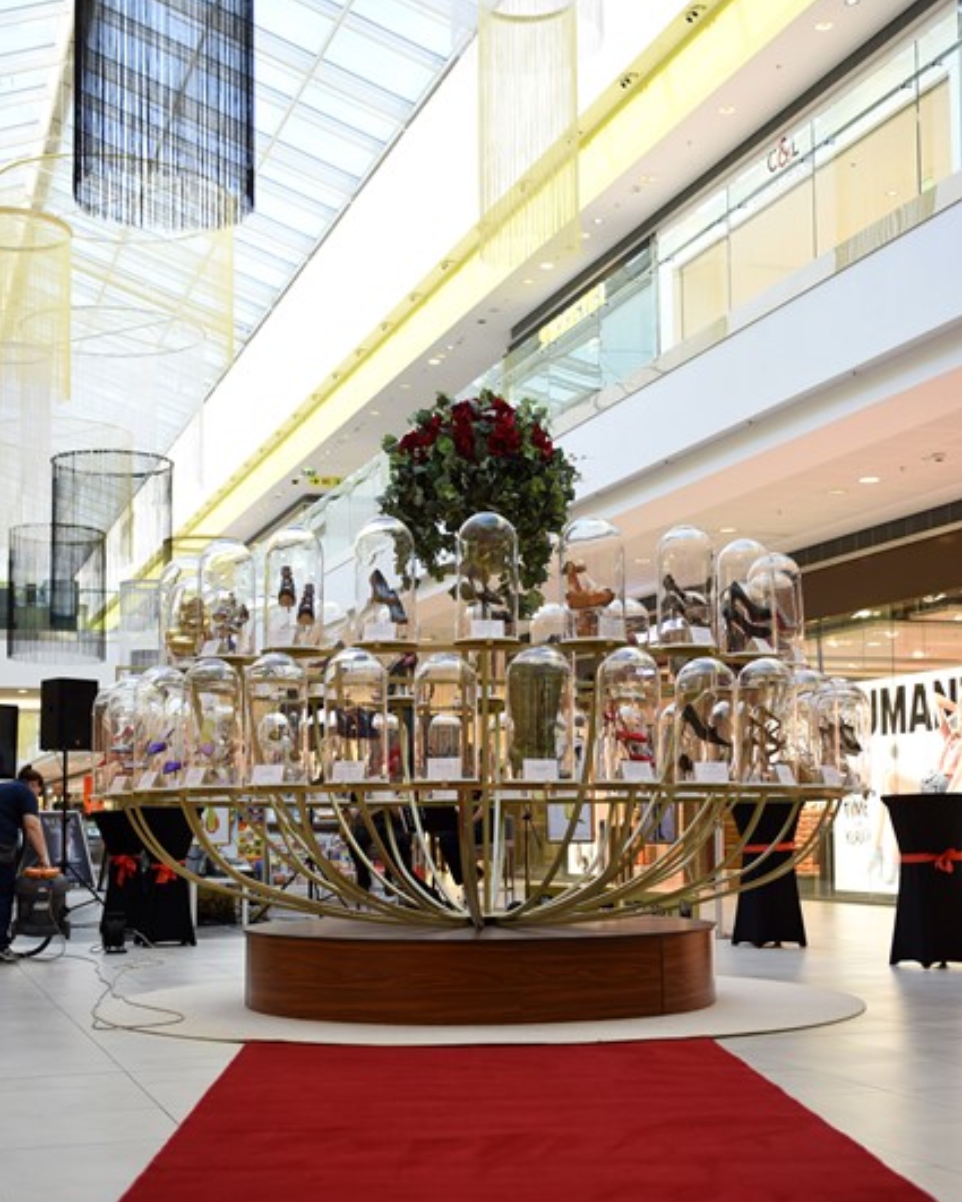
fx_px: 1530
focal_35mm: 43
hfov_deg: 34.9
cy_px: 611
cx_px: 481
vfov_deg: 42.9
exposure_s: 1/250
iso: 640
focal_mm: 38
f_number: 2.8
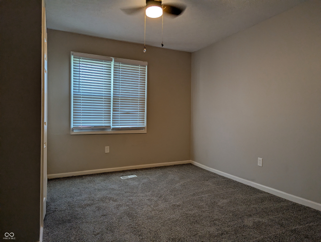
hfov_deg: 71.5
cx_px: 160
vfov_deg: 56.9
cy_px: 121
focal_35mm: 24
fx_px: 223
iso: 98
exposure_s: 1/60
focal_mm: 6.81
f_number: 1.85
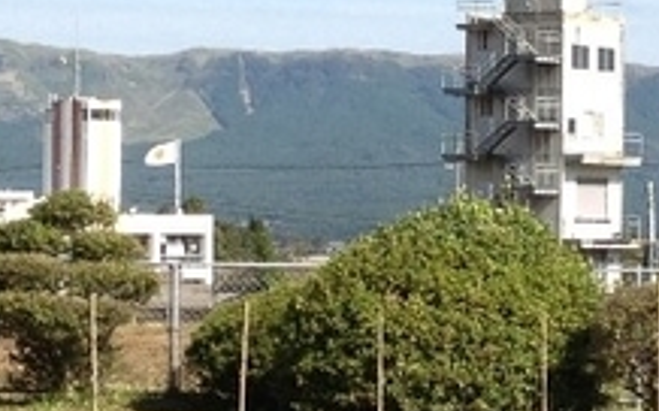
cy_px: 218
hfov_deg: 15.3
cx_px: 444
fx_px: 2441
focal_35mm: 136
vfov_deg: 9.6
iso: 64
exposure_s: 1/1227
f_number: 2.4
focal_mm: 4.28
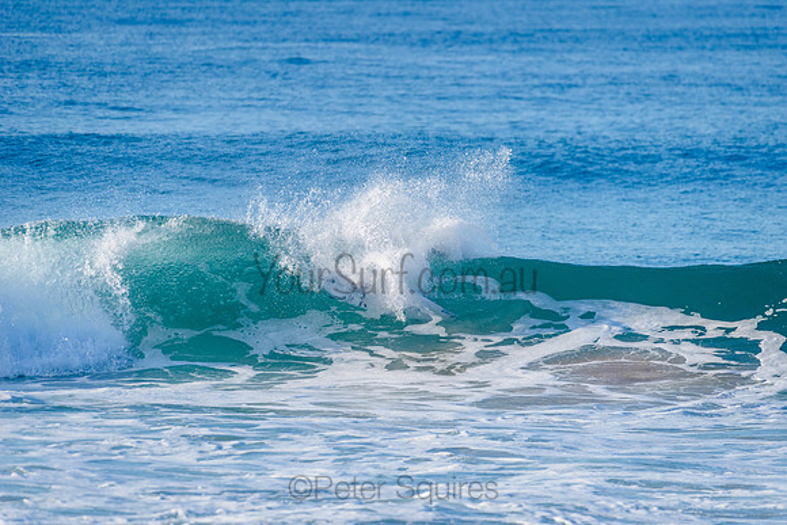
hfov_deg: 4.1
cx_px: 394
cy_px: 262
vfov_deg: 2.8
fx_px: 10935
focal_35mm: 500
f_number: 5.6
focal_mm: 500
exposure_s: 1/2000
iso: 360
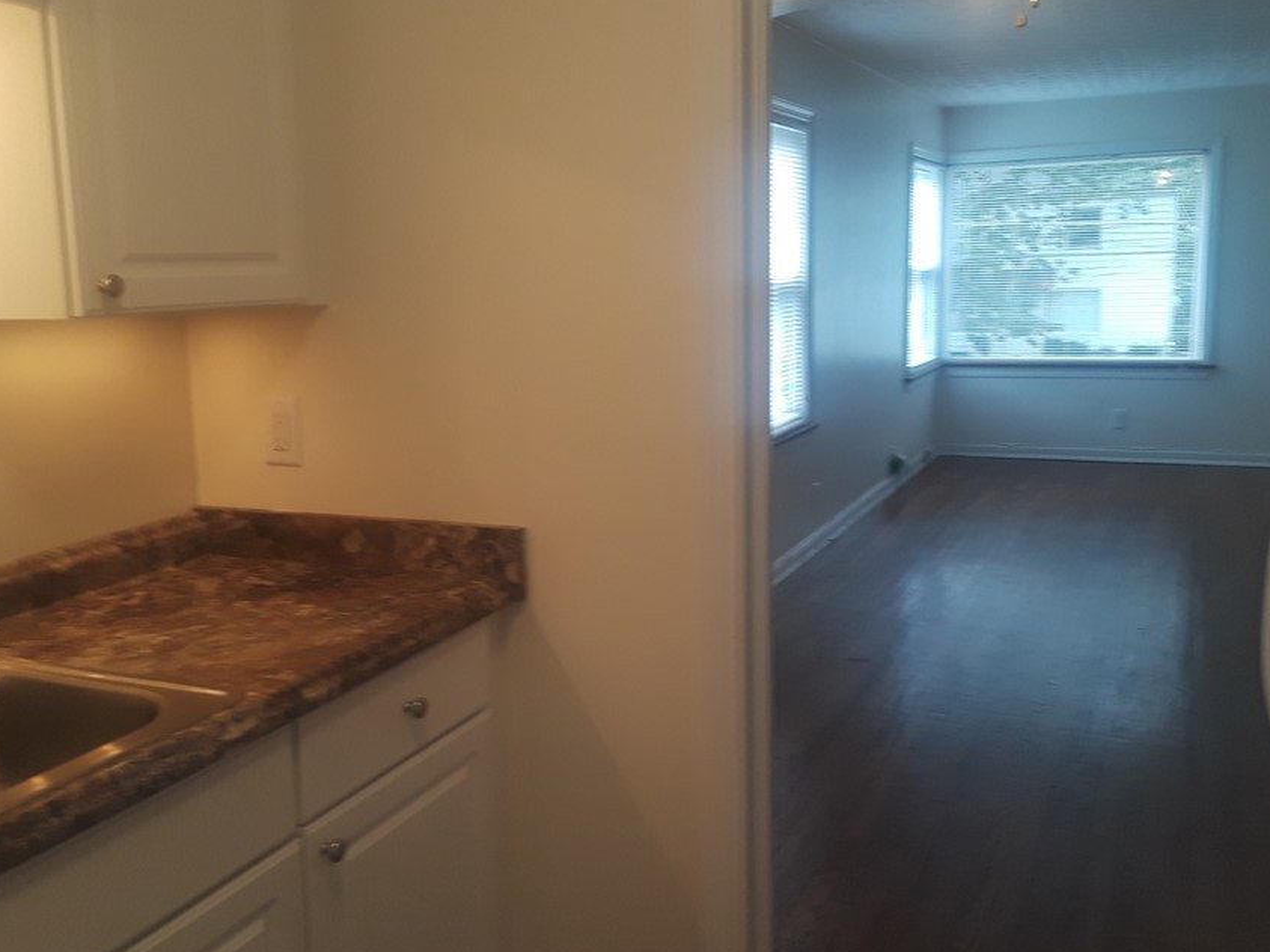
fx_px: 1247
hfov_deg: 54.0
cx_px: 619
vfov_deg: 41.7
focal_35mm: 34
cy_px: 428
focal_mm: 2.9
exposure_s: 1/30
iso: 40
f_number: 1.9
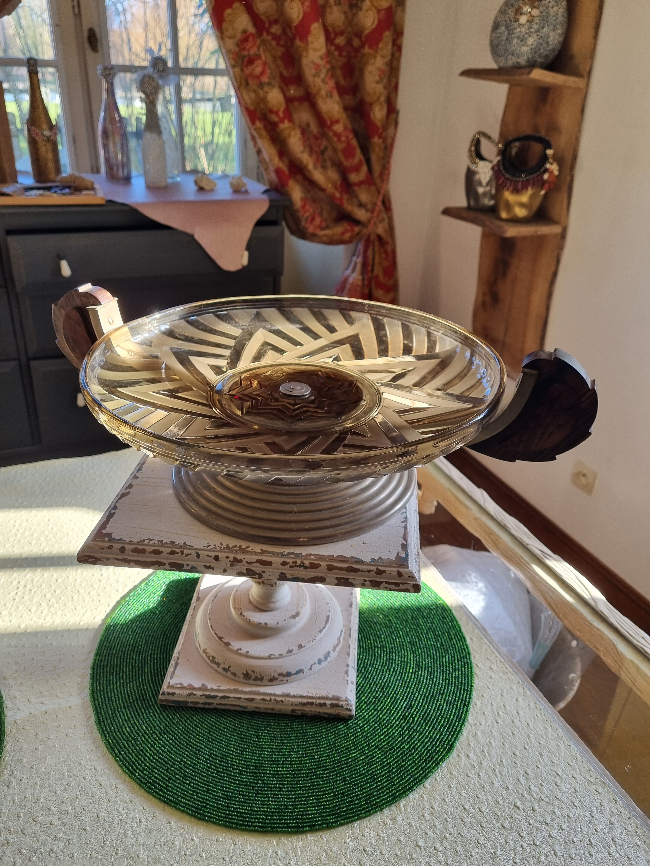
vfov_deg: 67.3
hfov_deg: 53.1
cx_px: 325
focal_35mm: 26
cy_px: 433
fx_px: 651
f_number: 1.8
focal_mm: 5.4
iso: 50
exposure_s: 1/112
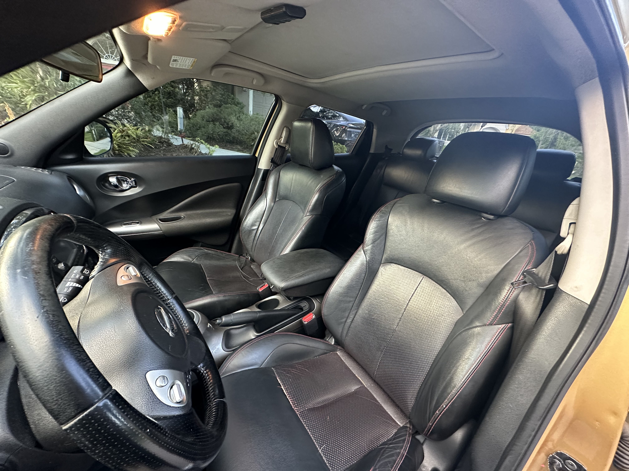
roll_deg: -8.6
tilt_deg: -23.2
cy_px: 236
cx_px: 314
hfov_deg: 102.1
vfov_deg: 85.7
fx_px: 254
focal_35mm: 14
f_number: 2.2
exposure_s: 1/60
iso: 500
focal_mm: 2.22
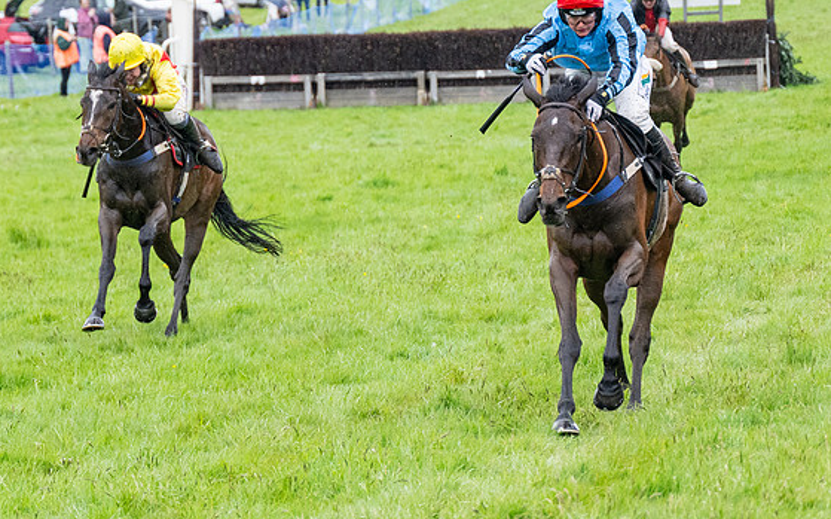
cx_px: 469
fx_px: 5094
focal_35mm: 225
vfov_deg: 5.8
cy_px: 129
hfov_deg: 9.3
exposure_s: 1/1000
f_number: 4
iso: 1000
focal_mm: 98
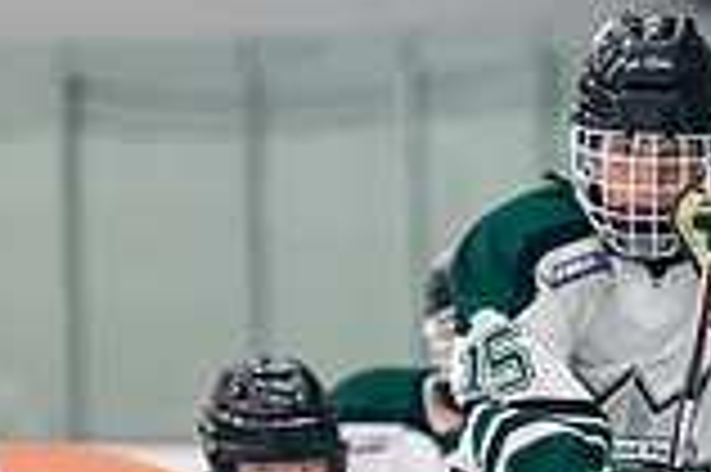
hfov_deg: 3.3
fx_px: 12193
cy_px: 937
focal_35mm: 618
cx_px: 1079
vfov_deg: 2.2
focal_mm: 140
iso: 2000
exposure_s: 1/640
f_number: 3.2
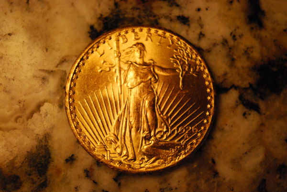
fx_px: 659
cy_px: 96
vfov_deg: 16.6
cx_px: 144
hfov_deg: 24.6
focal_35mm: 82
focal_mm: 55
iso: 1600
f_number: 5.6
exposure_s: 1/800
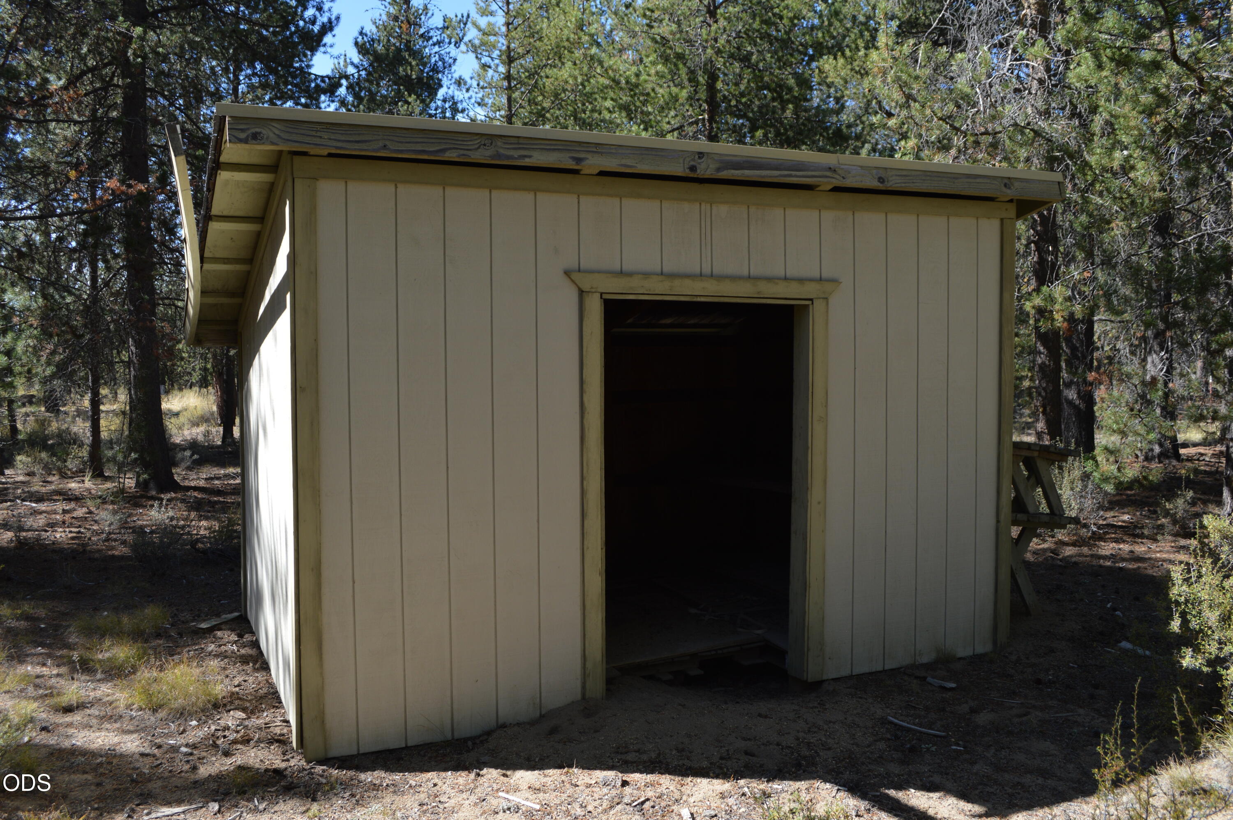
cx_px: 616
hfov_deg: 62.0
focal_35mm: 30
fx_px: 1026
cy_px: 410
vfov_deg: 43.5
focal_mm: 20
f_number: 5.6
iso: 100
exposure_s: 1/125
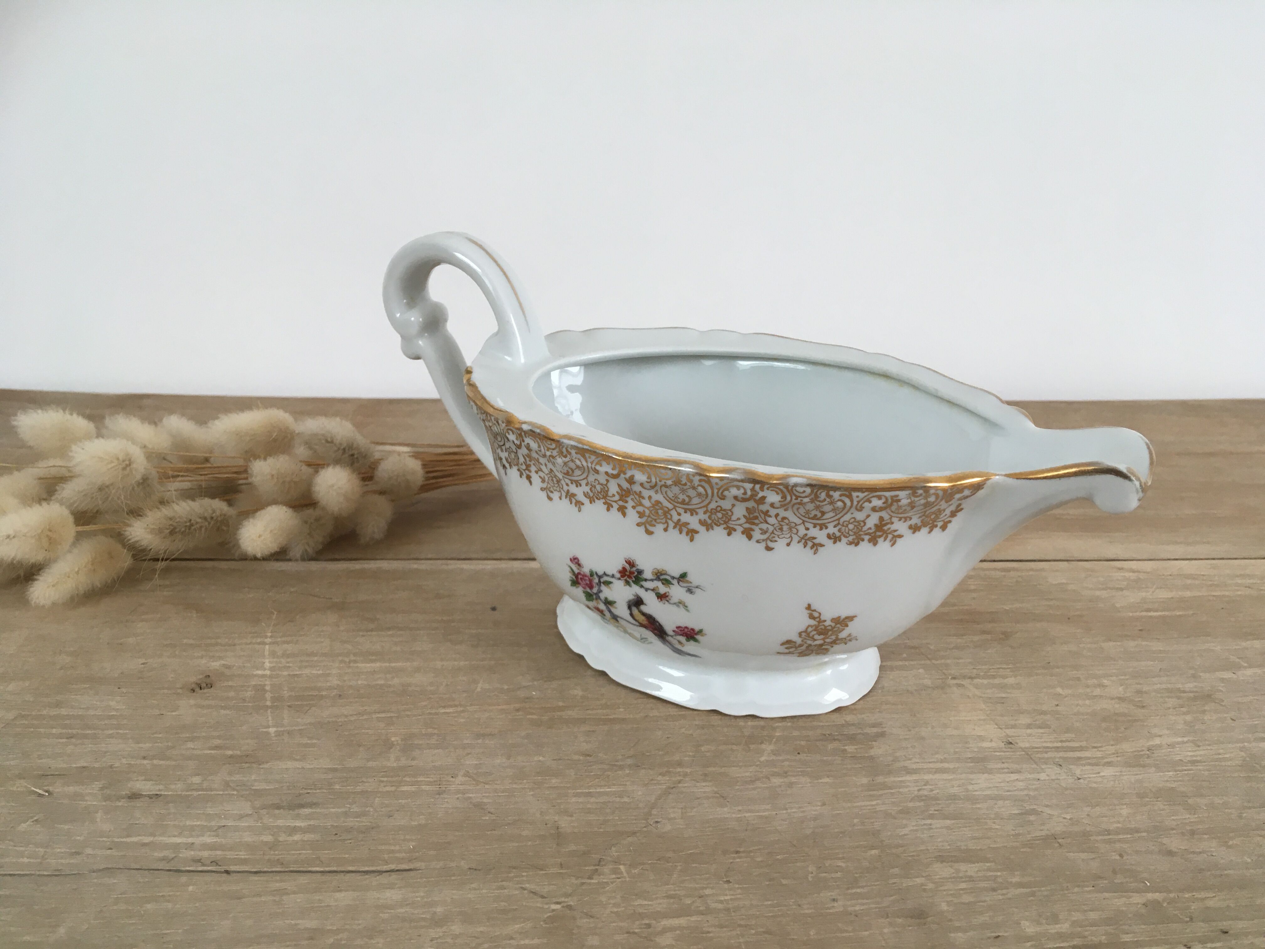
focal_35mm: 29
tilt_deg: -19.6
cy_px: 474
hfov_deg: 61.7
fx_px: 1060
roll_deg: -1.7
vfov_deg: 48.2
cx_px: 632
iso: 25
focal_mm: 4.15
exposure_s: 1/33
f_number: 2.2
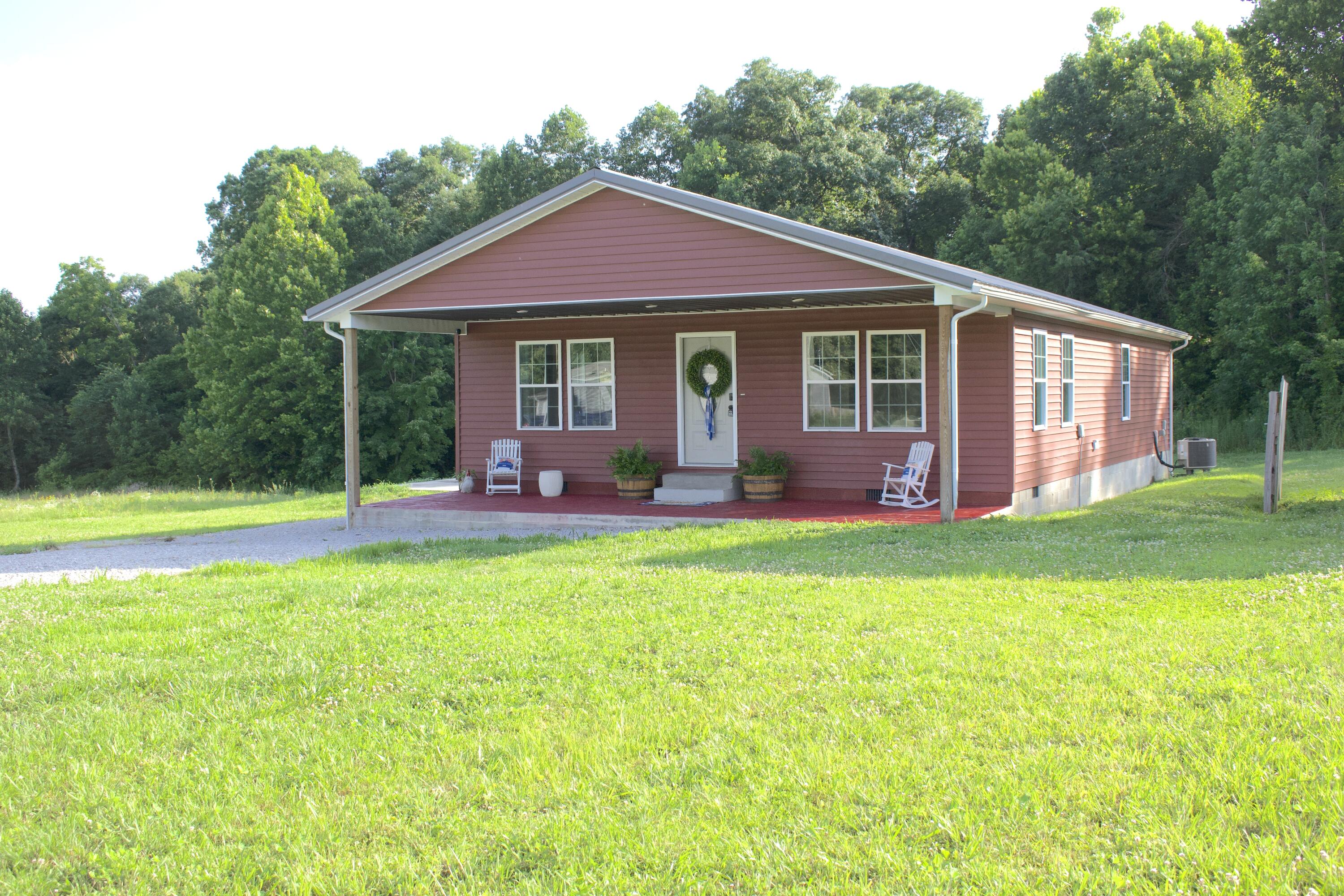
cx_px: 672
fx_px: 1344
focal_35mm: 36
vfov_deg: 36.9
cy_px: 448
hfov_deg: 53.1
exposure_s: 1/640
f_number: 6.3
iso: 400
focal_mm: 24
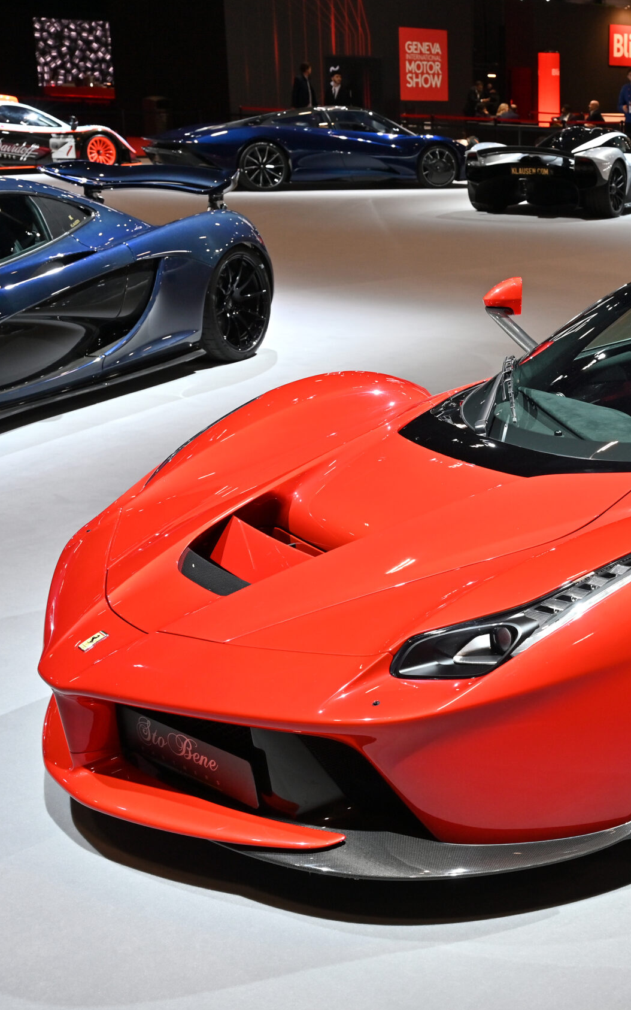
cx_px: 685
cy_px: 503
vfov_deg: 39.6
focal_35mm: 51
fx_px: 1404
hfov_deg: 23.8
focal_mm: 33
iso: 400
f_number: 5.6
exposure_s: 1/60
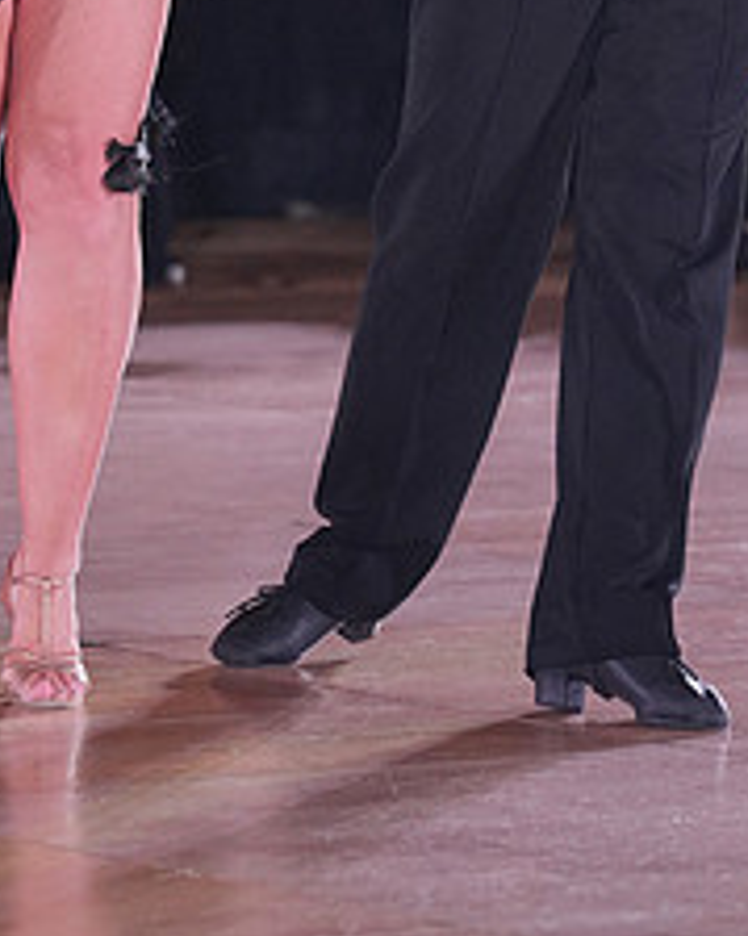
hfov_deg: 4.6
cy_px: -192
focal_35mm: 335
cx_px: 474
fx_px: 9277
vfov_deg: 5.7
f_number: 4
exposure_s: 1/400
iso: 2000
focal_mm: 138
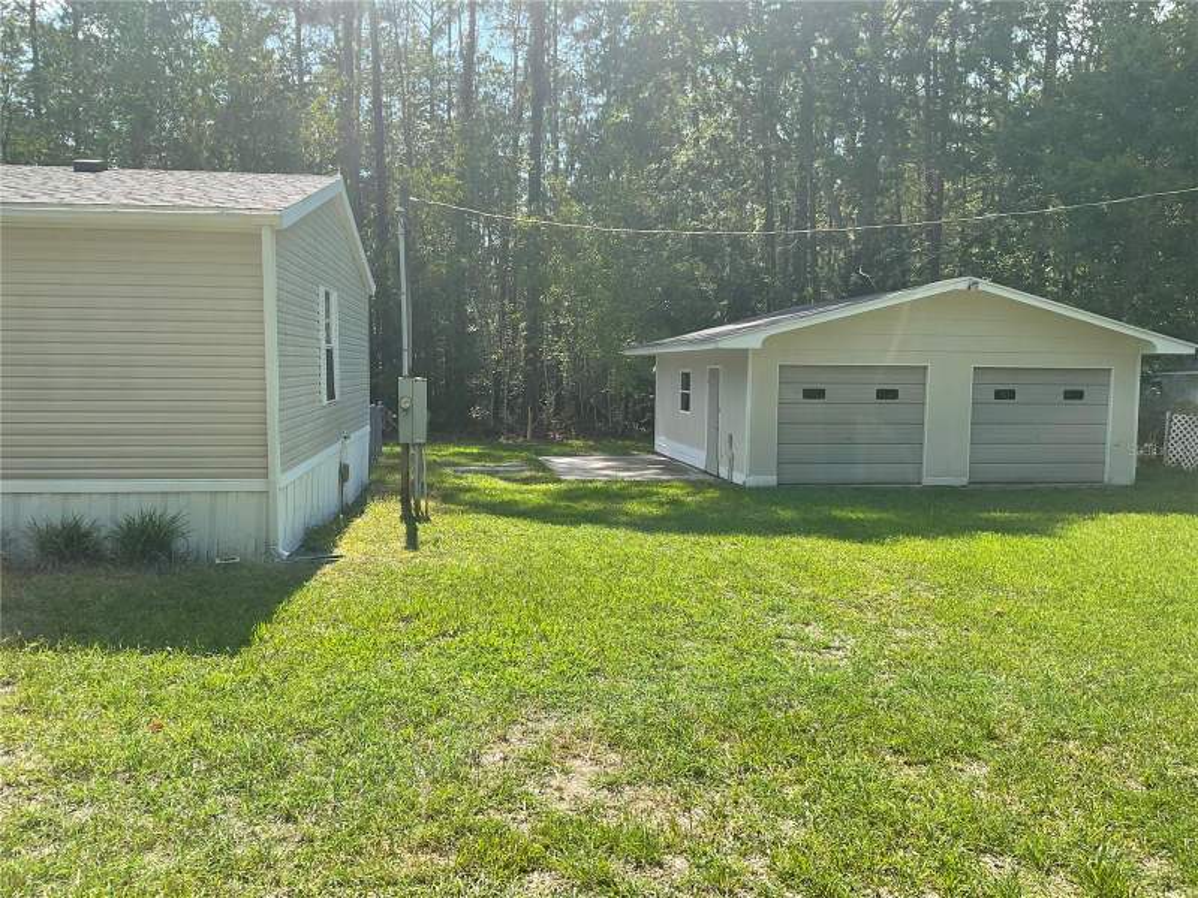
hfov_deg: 61.7
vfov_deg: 48.2
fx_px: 1004
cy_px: 449
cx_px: 599
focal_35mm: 29
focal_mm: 3
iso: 16
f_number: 1.8
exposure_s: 1/1015
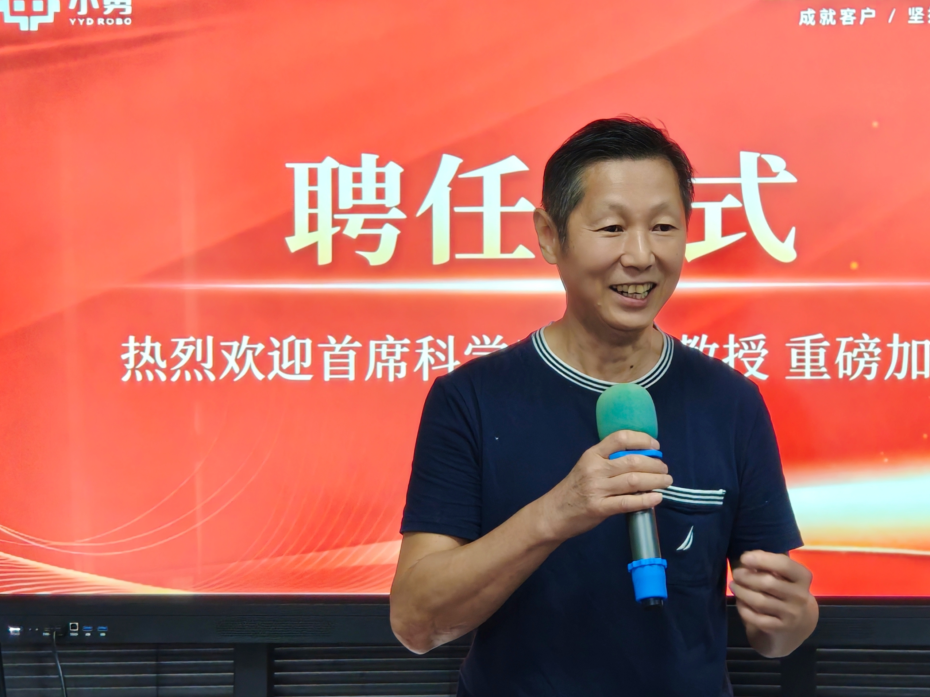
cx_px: 559
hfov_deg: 15.6
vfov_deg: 11.8
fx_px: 3385
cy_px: 369
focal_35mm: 126
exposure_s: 1/50
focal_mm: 9
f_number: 2
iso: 200
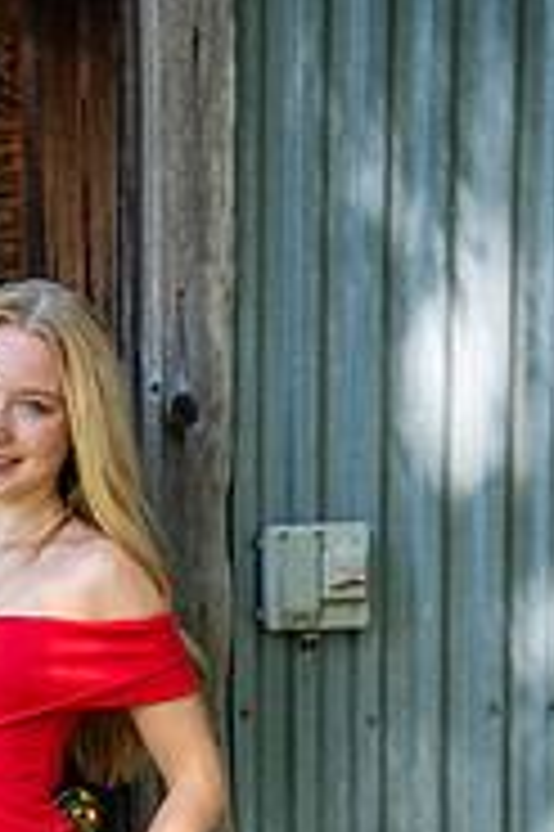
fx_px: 3492
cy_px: 1003
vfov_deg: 13.2
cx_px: -5
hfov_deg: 9.0
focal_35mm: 151
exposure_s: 1/200
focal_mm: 62
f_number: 5.6
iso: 320
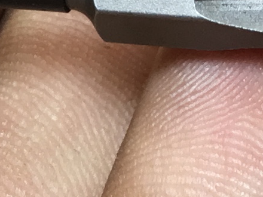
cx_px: -166
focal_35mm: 230
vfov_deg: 6.4
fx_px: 1747
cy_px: -9
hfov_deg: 8.4
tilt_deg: -54.1
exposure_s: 1/117
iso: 25
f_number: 2.4
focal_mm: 3.3
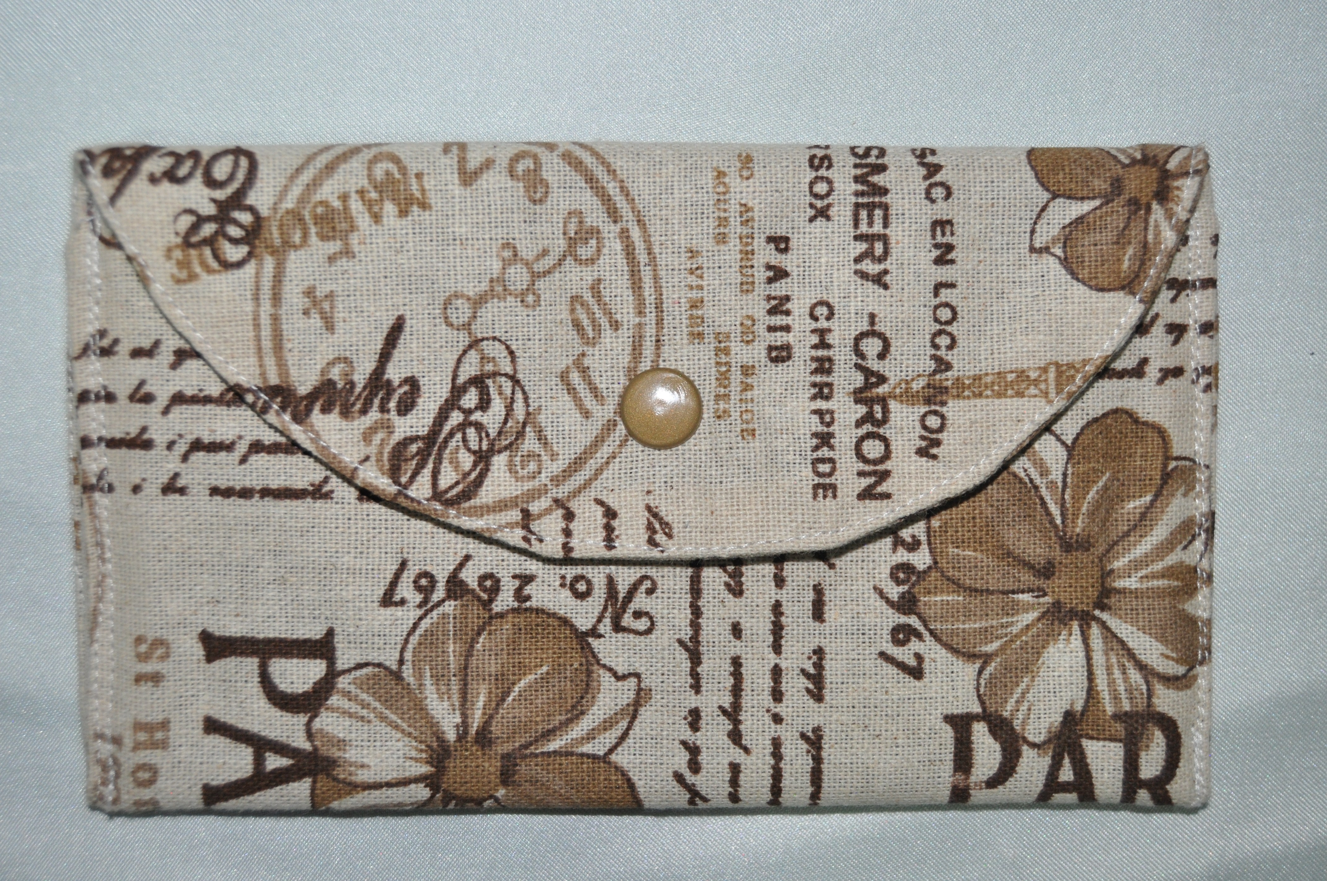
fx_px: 1712
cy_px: 440
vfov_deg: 28.9
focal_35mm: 46
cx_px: 664
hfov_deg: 42.4
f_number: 4.2
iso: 800
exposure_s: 1/60
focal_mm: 31
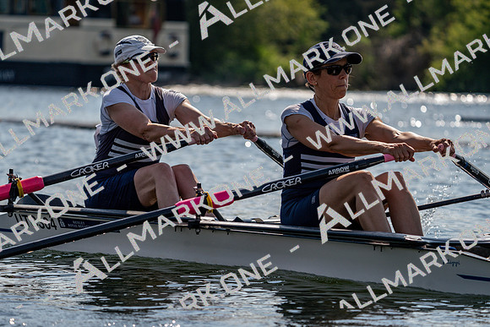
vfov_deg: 6.0
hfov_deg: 8.9
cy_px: 164
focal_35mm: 230
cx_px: 245
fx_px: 3131
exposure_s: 1/1600
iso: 125
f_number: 5.6
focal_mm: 230
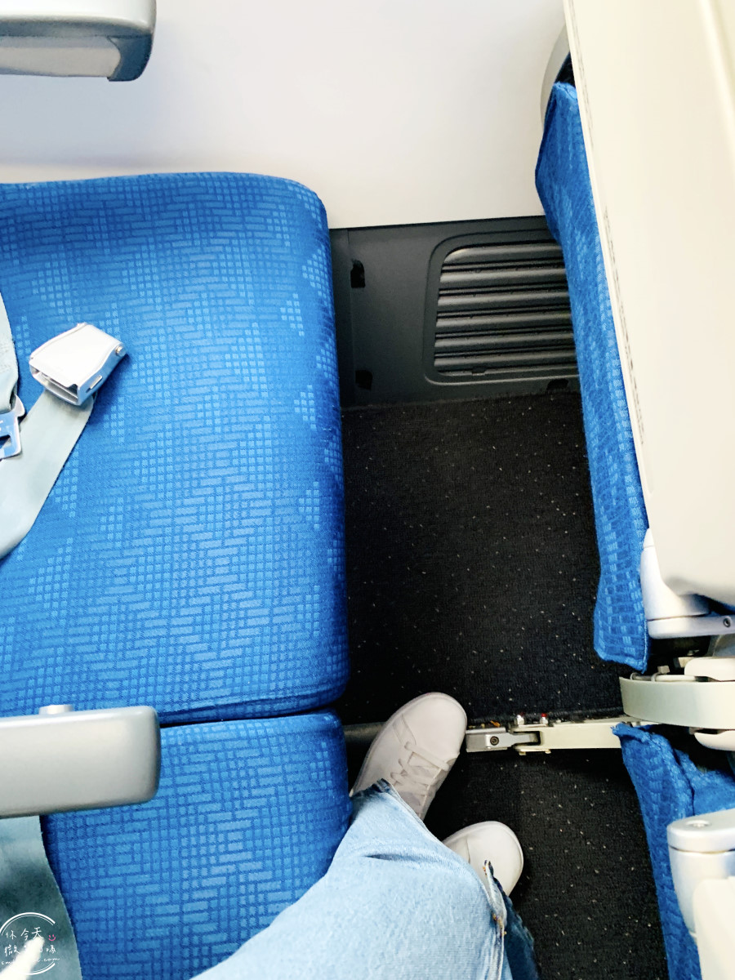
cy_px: 490
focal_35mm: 26
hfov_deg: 53.1
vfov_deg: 67.3
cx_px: 368
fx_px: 736
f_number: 1.8
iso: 320
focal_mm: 4.25
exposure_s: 1/56
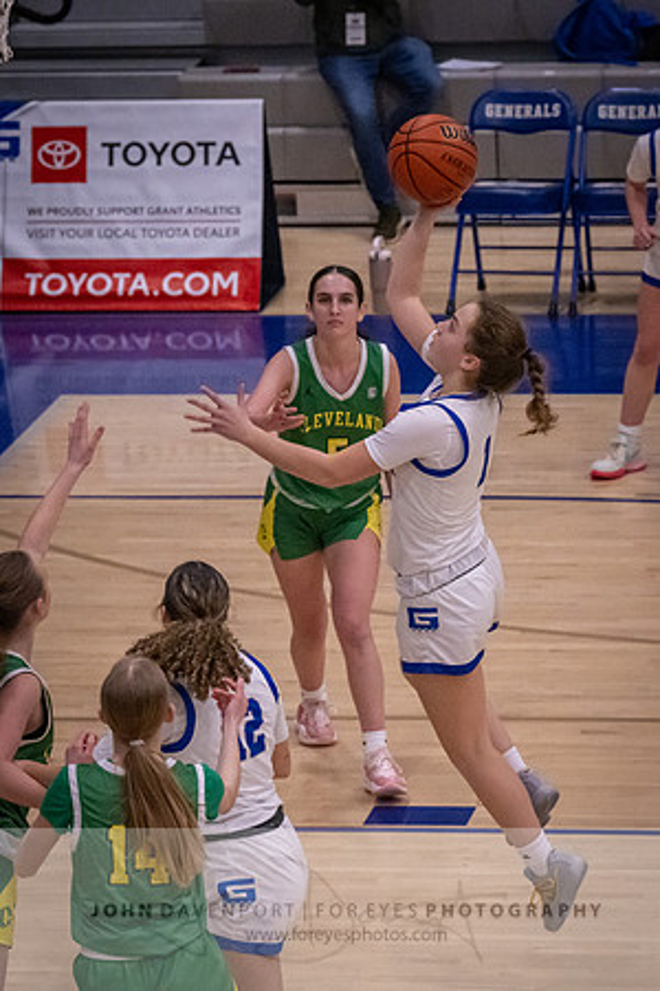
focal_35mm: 243
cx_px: 463
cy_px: 498
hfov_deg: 5.7
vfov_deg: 8.5
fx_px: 6669
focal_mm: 160
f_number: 6.3
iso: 11400
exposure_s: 1/1000
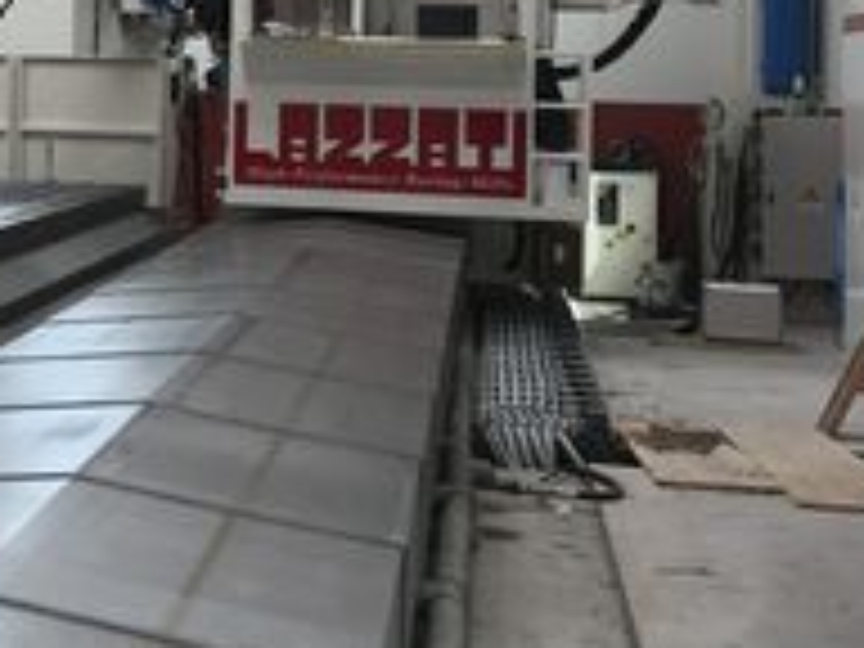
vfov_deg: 19.7
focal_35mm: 73
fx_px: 1822
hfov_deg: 24.7
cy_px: 38
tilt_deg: +1.4
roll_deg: -1.8
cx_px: -112
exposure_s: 1/100
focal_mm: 3.99
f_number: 1.8
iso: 25
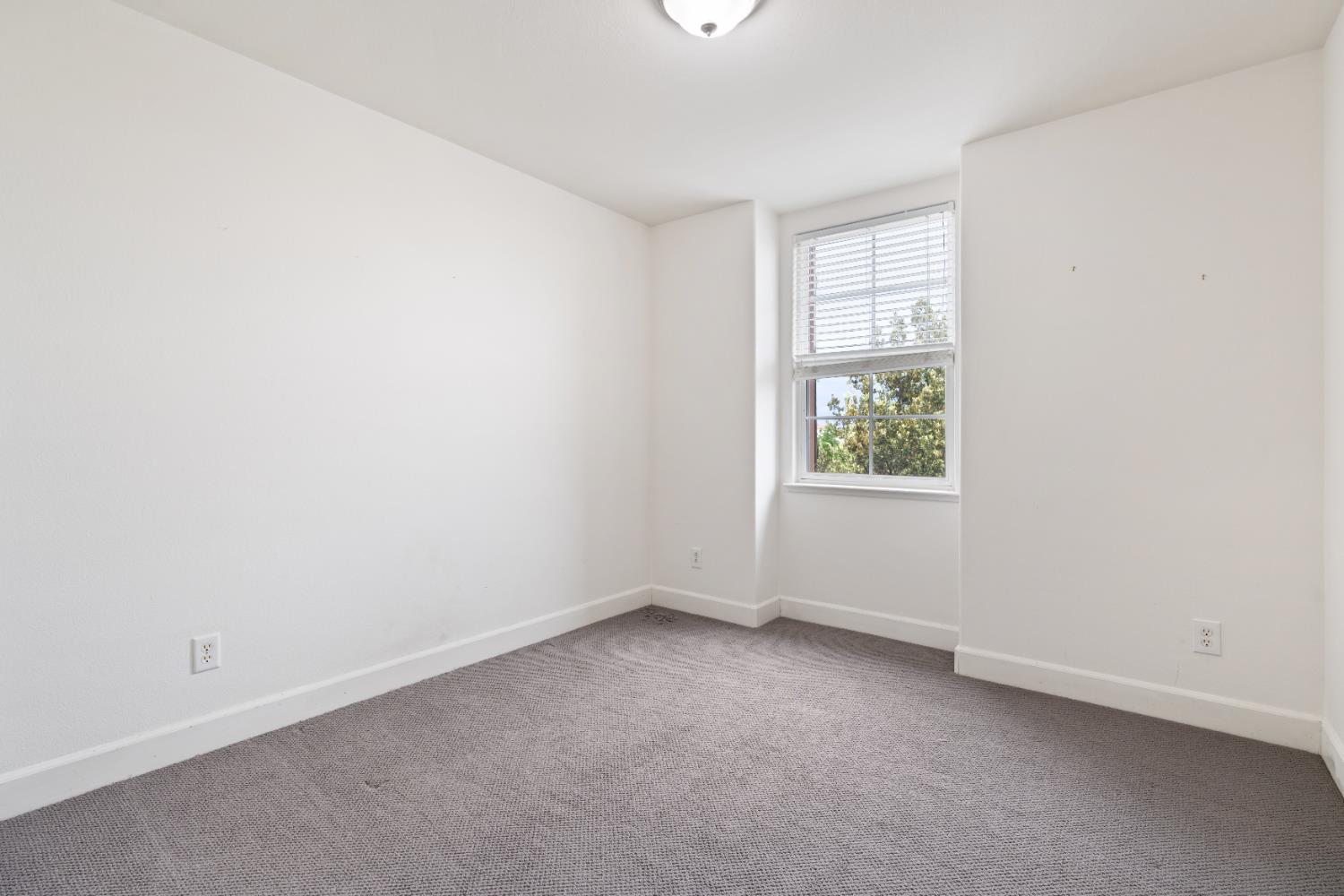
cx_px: 672
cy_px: 448
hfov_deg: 96.7
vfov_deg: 73.7
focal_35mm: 16
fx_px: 597
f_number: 7.1
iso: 320
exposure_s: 1/13
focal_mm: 16
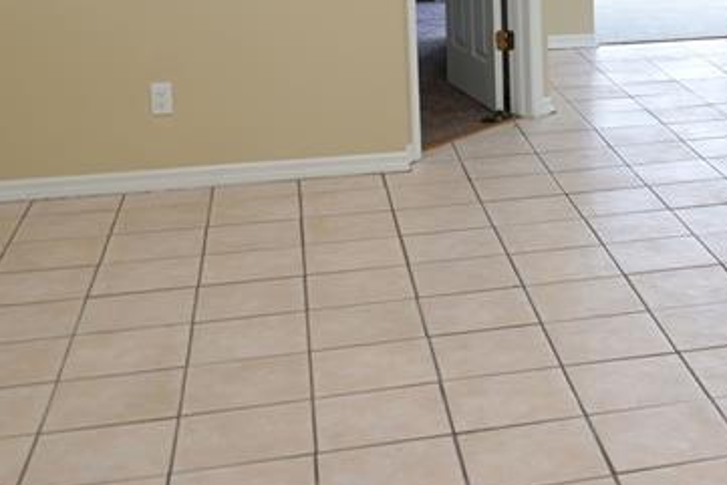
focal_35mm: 68
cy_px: -40
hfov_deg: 27.9
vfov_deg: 19.3
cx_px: 725
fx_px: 1374
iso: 125
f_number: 5
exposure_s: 1/10
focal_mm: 24
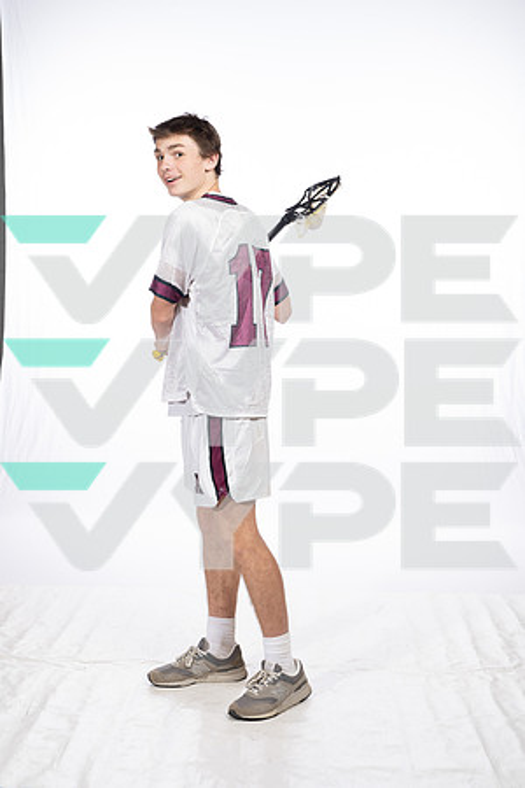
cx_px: 262
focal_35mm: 50
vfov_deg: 39.6
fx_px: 1094
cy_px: 394
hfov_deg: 27.0
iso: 640
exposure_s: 1/250
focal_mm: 50
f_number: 7.1
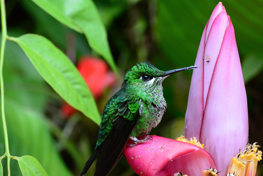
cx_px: 132
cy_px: 88
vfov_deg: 4.8
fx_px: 2083
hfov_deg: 7.2
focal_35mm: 285
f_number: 6.3
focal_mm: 190
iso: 2000
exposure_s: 1/400
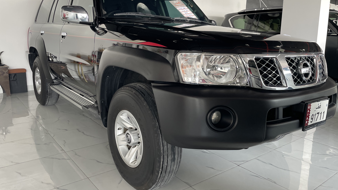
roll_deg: -0.5
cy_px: 88
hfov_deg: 66.1
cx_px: 168
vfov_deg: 40.2
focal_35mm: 29
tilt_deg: -10.8
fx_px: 260
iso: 125
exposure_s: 1/121
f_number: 1.6
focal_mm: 4.2
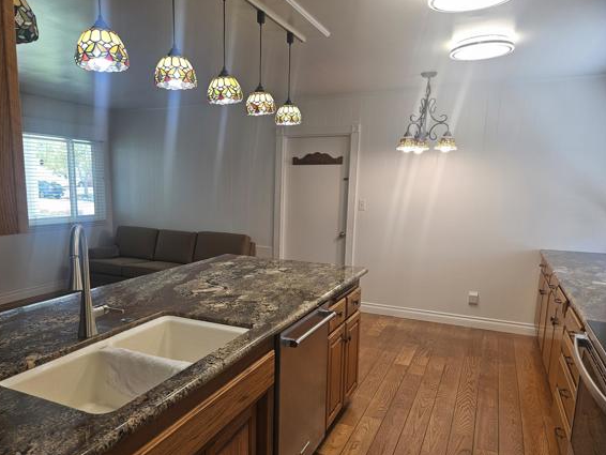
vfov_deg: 53.0
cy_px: 254
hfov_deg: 67.0
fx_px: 455
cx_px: 267
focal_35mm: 26
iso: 64
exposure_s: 1/120
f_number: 1.8
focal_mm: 5.4
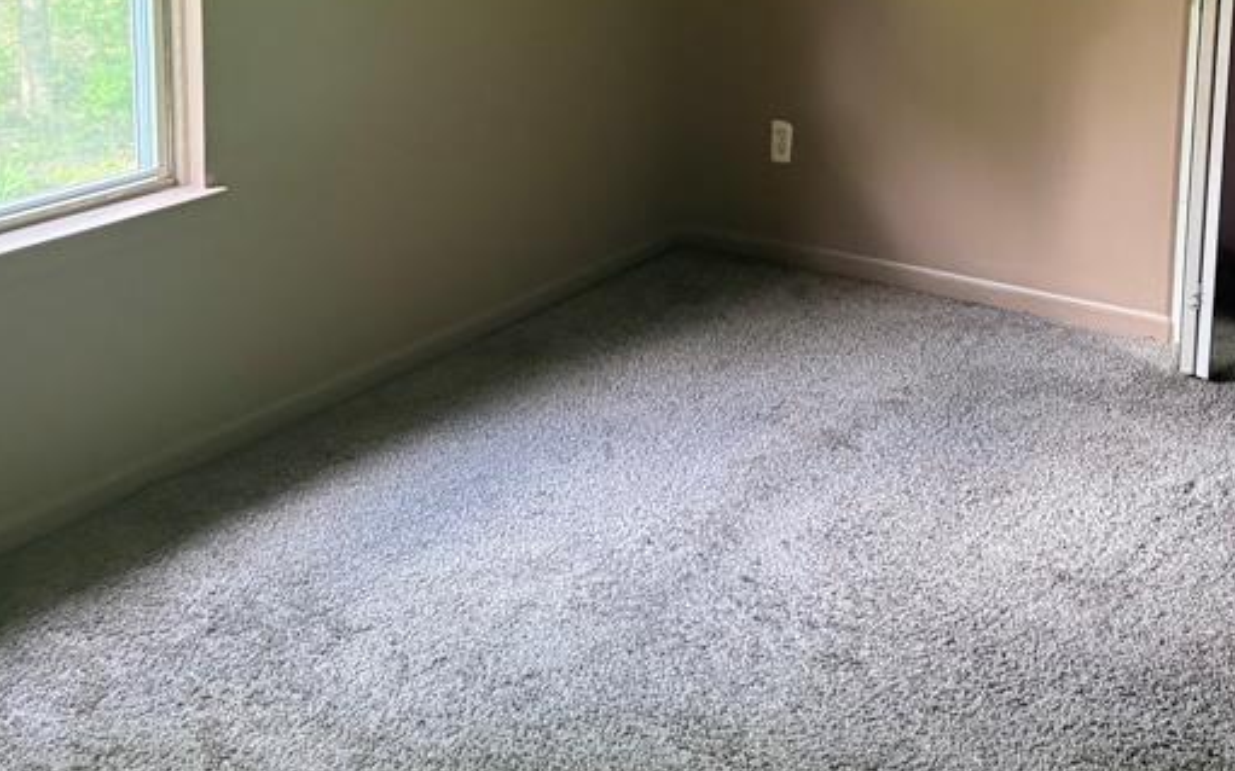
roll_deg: -2.1
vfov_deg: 24.0
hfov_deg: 38.6
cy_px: -31
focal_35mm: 51
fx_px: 1716
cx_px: 916
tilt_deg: -6.0
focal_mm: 6.76
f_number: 1.78
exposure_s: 1/60
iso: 400
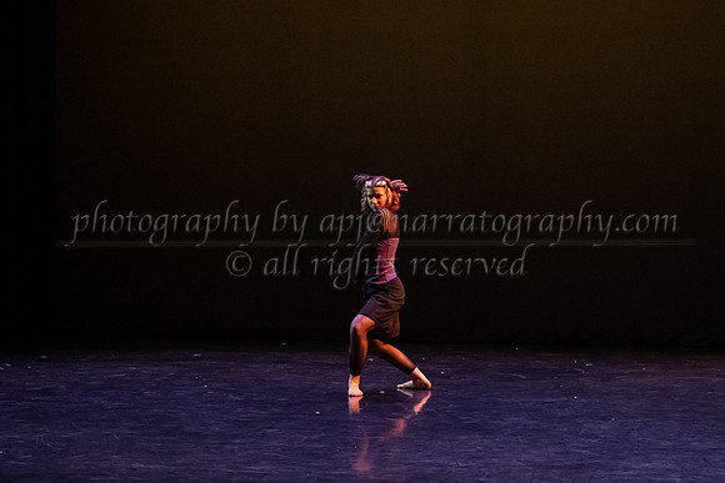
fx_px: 1716
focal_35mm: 85
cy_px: 247
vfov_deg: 16.0
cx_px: 372
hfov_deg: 23.9
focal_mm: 61
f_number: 4
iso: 4000
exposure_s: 1/400
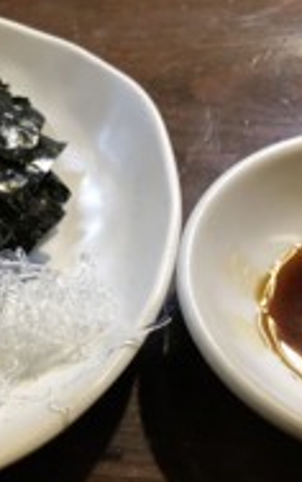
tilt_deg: -54.3
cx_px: 61
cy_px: 308
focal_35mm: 71
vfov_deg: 28.8
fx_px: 932
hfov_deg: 18.2
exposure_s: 1/15
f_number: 1.8
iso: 100
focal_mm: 4
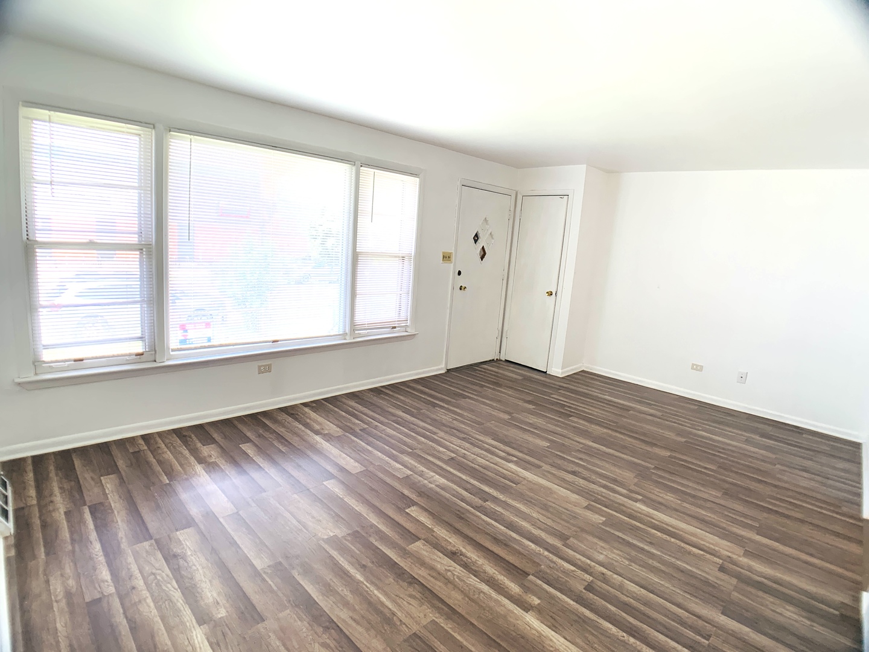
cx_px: 434
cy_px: 326
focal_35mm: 26
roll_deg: -3.5
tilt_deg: -9.6
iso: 40
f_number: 1.8
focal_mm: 4.25
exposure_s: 1/122
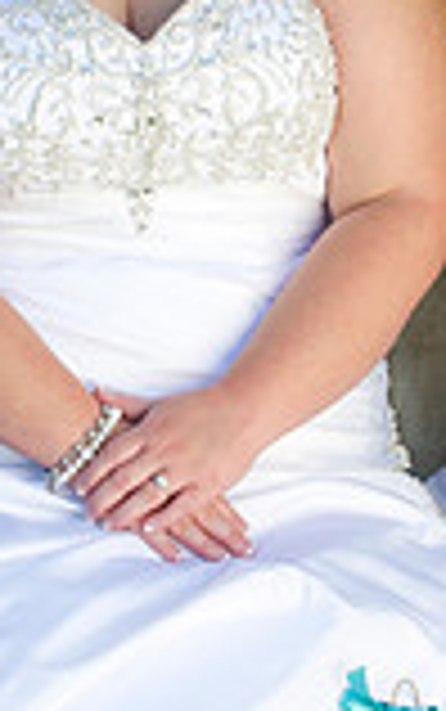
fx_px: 5067
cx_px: 180
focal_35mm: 261
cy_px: 302
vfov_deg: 8.0
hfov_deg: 5.0
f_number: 4.5
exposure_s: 1/160
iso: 200
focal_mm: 70
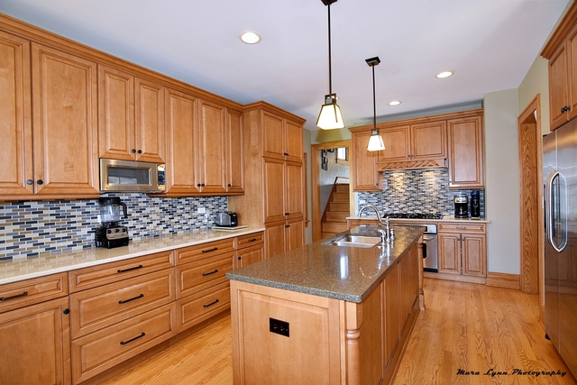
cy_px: 192
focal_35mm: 16
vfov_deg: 72.1
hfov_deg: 95.0
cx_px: 288
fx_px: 265
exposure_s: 1/80
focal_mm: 11
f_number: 4.5
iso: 800
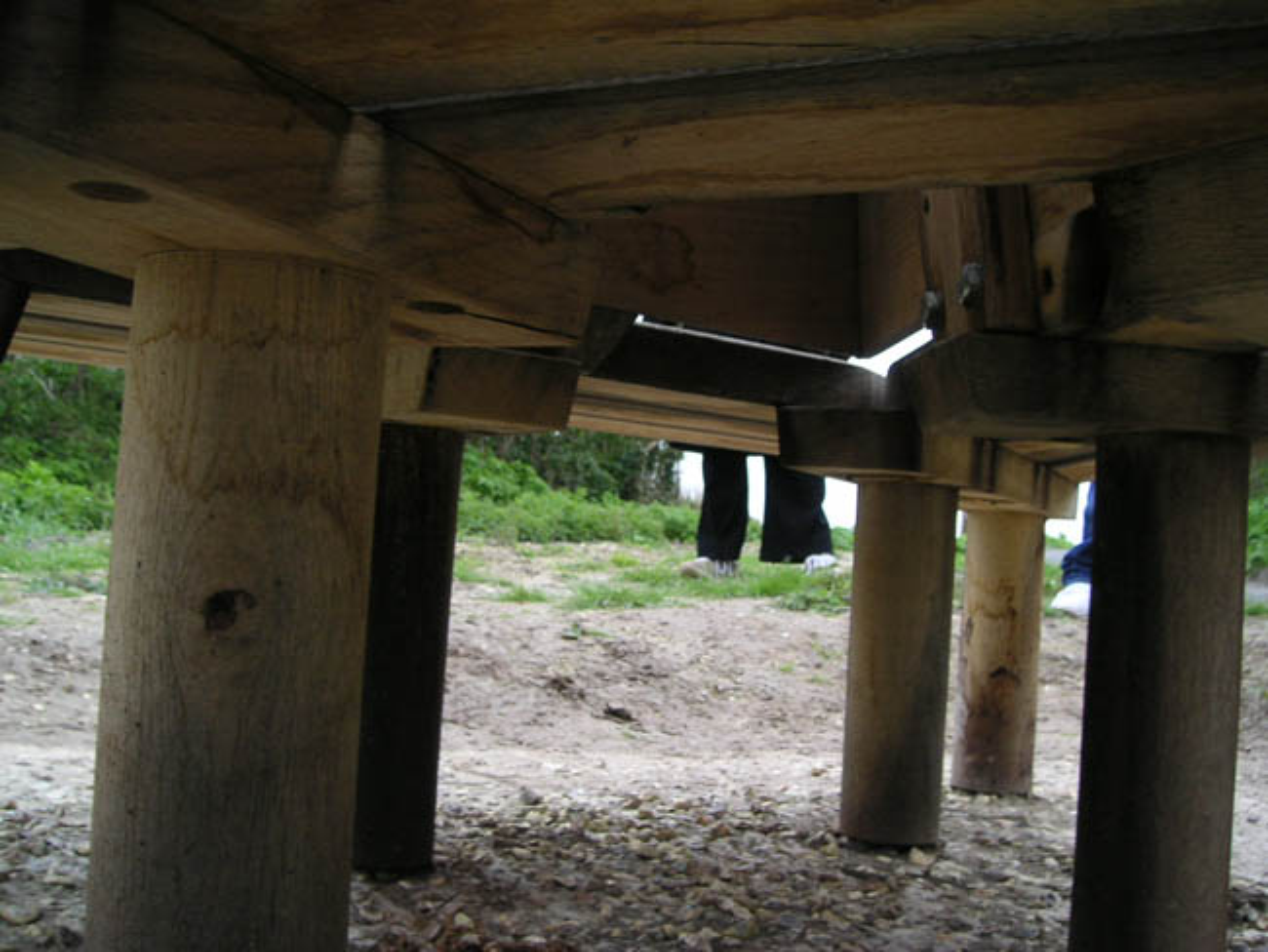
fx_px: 1392
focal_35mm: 38
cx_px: 634
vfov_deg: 37.7
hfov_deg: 49.0
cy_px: 476
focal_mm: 6
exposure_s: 1/180
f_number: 2.8
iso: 50
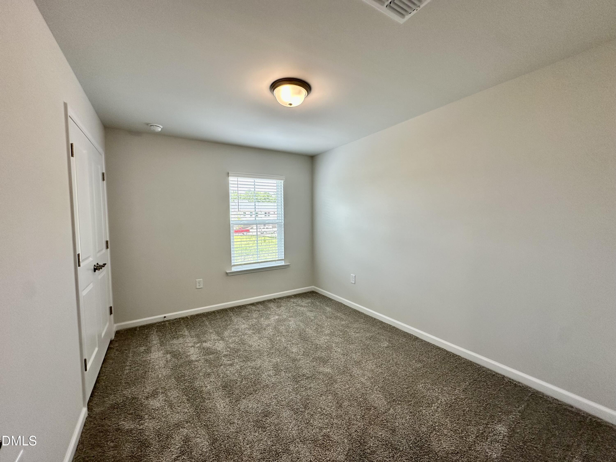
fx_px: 249
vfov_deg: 85.7
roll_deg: +0.6
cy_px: 231
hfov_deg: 102.1
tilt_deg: -2.9
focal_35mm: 14
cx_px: 308
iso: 100
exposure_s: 1/120
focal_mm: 2.22
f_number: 2.2
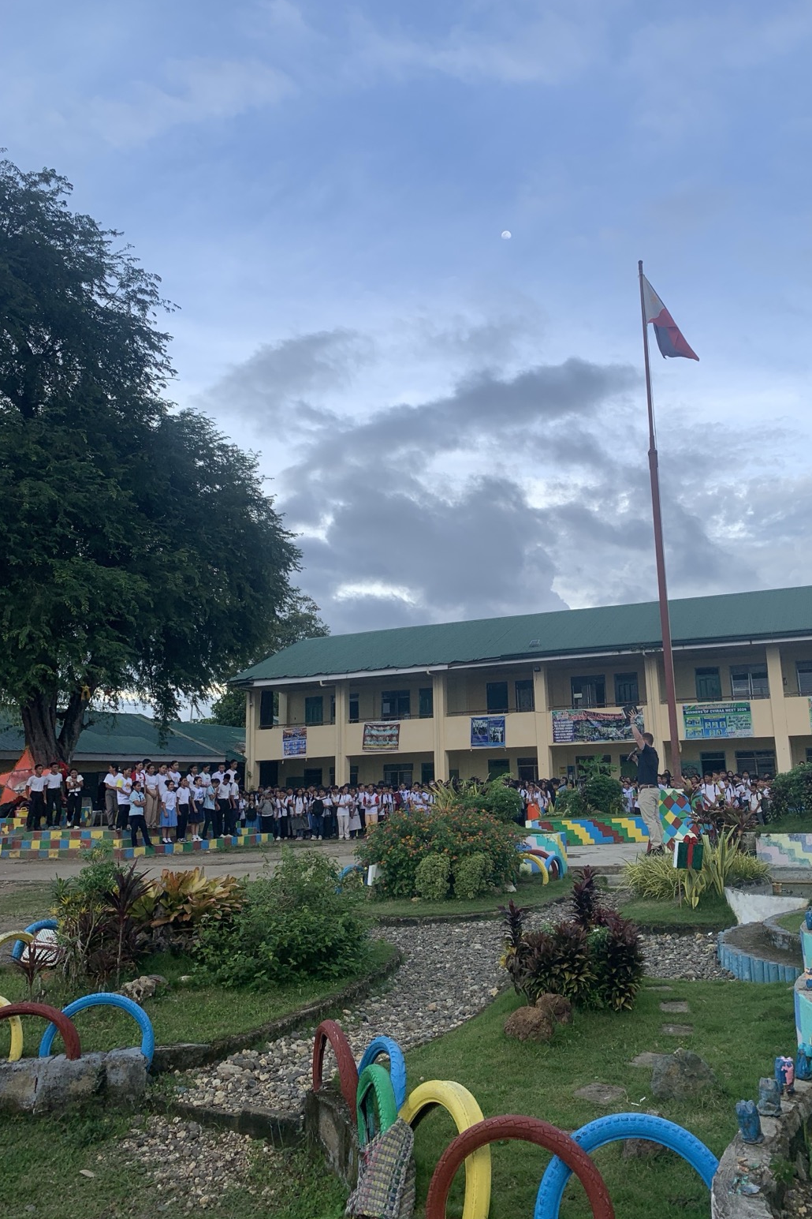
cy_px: 596
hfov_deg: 46.3
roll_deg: +2.6
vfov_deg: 65.5
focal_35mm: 28
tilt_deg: +13.1
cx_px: 467
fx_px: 947
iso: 25
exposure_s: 1/815
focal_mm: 4.25
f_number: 1.8
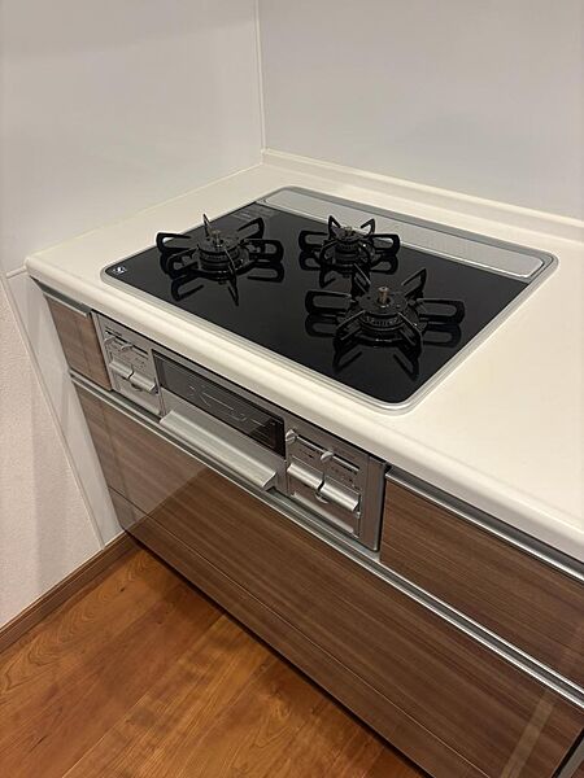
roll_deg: +0.7
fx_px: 585
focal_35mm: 26
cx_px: 292
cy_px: 389
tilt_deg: -38.6
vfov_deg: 67.3
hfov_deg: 53.1
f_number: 1.6
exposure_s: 1/60
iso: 125
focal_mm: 5.96
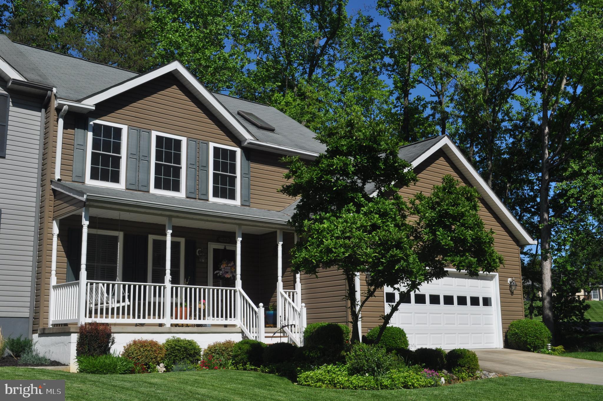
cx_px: 302
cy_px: 200
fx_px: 703
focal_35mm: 42
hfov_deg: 46.5
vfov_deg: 31.8
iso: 200
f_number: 10
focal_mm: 28
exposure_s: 1/400
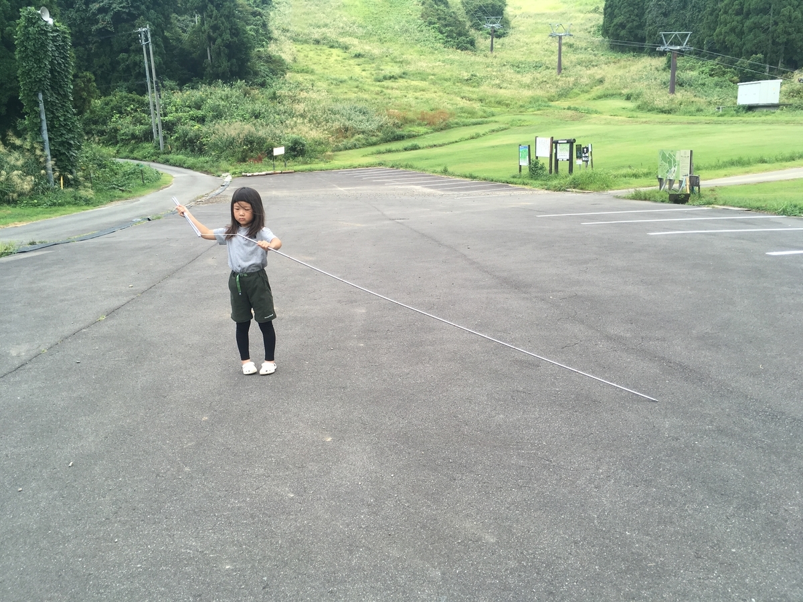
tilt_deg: -13.3
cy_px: 301
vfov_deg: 48.2
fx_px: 673
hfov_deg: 61.7
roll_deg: +1.5
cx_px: 402
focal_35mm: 29
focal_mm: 4.15
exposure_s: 1/275
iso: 25
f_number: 2.2
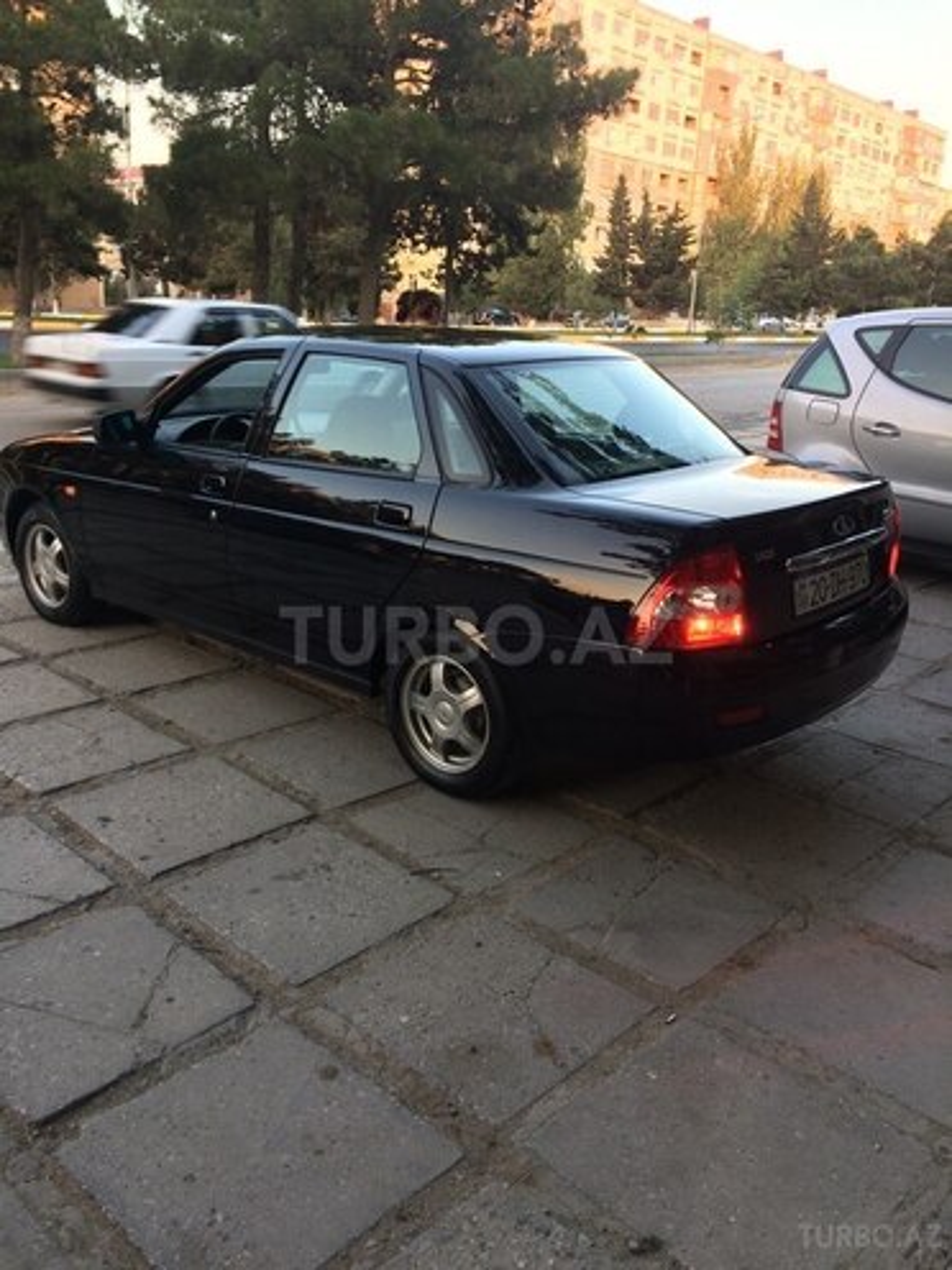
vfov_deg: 61.7
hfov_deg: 48.2
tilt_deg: -16.3
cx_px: 476
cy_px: 635
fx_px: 1063
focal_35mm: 29
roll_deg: -2.2
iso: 40
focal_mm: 4.15
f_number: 2.2
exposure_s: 1/50
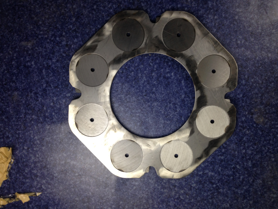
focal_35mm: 33
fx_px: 265
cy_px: 104
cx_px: 139
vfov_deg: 42.9
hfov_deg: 55.4
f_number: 2.4
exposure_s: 1/30
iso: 50
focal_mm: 4.12
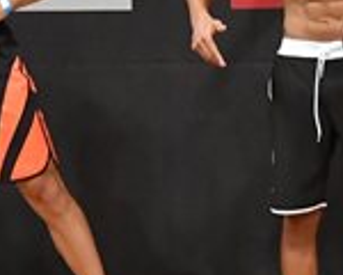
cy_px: 18
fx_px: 8294
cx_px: 170
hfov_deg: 2.4
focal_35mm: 817
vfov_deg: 1.9
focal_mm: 112
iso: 6400
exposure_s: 1/400
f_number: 5.6
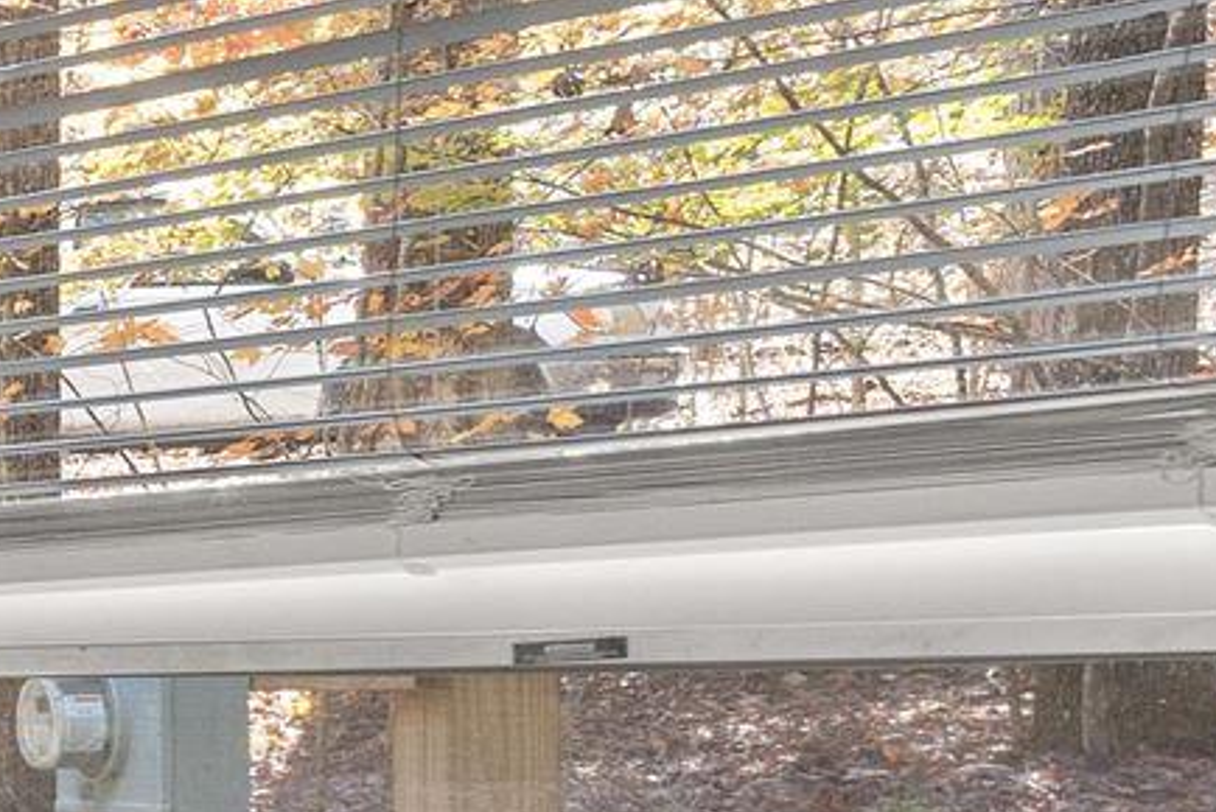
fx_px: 3346
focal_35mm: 99
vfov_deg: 13.7
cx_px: -2107
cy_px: 736
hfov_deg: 12.6
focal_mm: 14
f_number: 8
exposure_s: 1/2
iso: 250
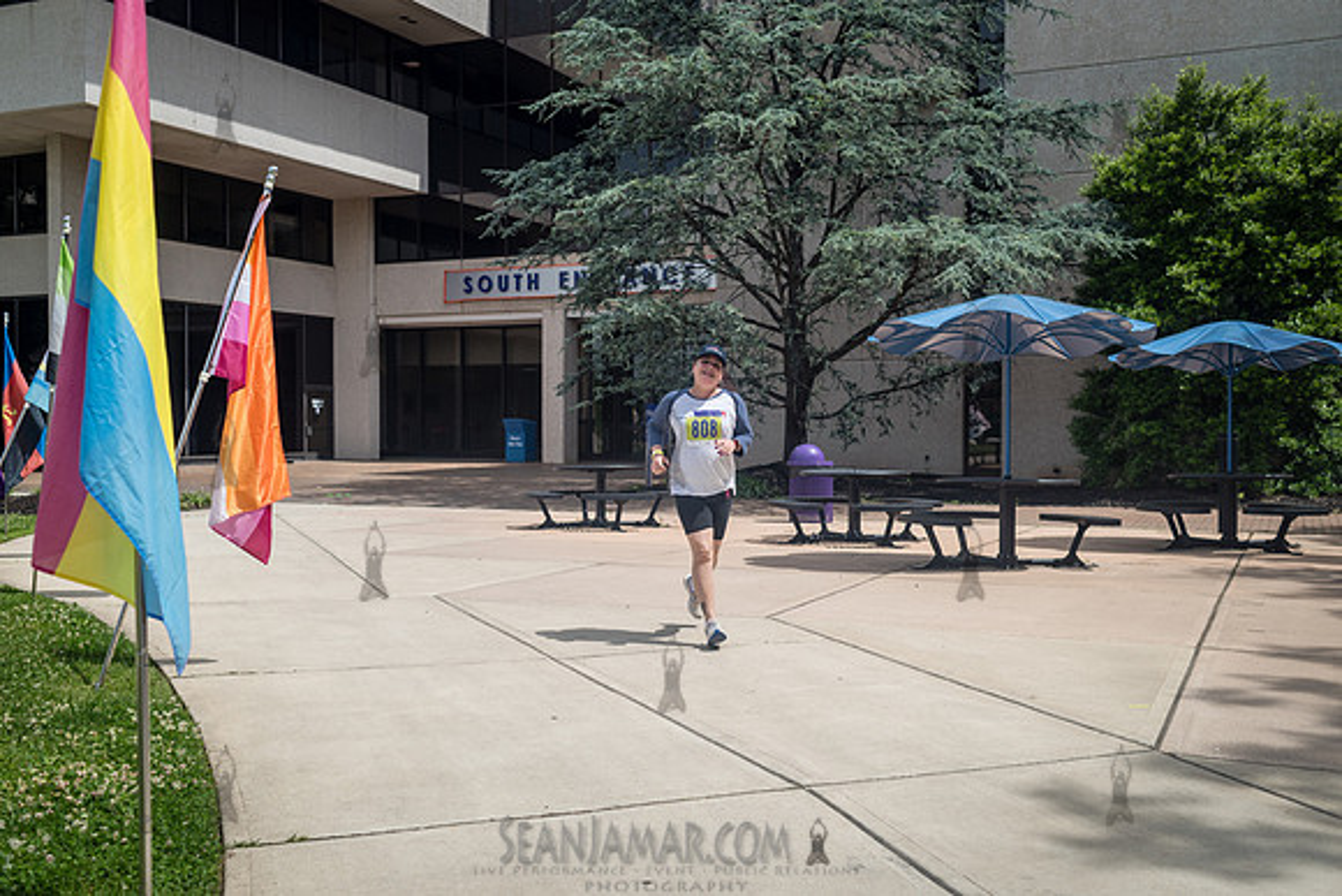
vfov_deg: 37.4
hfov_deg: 53.8
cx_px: 666
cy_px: 448
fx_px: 1323
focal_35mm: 35
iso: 200
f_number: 4
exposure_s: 1/2000
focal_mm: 35
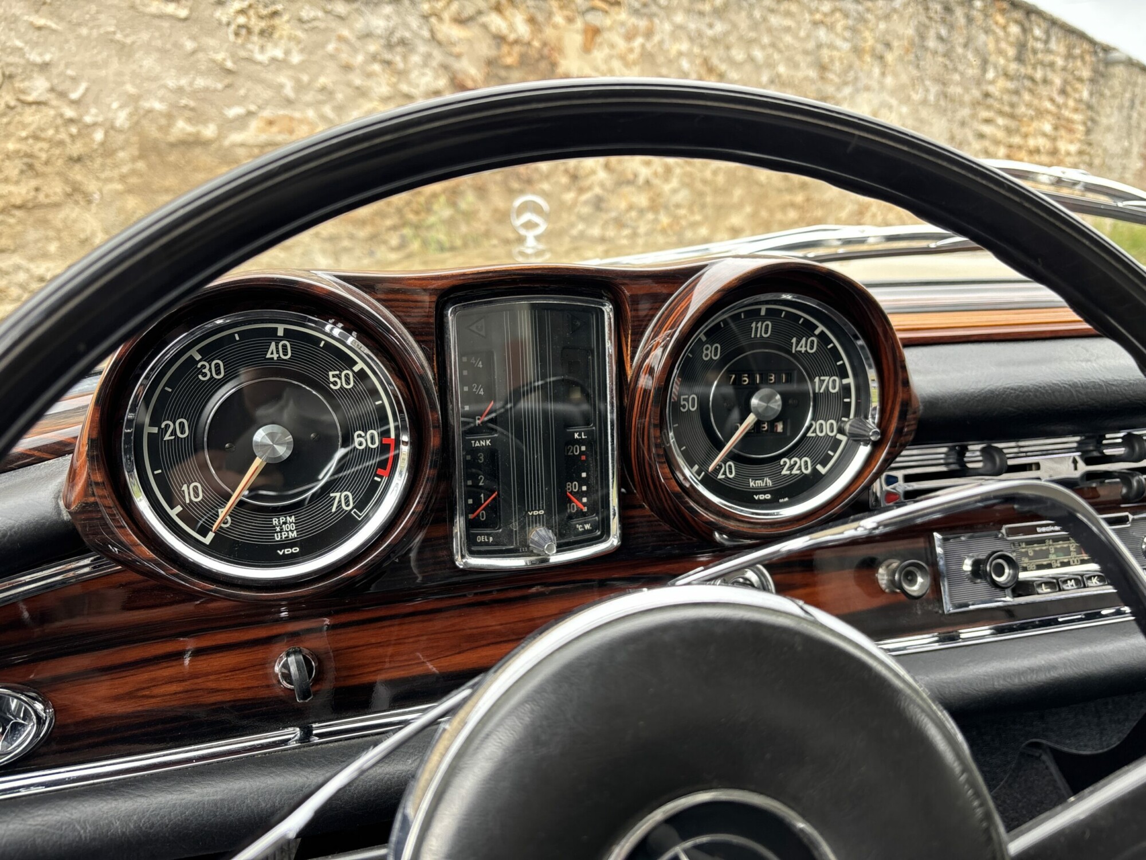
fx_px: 861
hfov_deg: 67.3
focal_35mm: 26
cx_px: 573
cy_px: 430
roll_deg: -0.3
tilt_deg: -13.3
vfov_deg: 53.1
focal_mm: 5.96
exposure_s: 1/158
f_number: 1.6
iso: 64
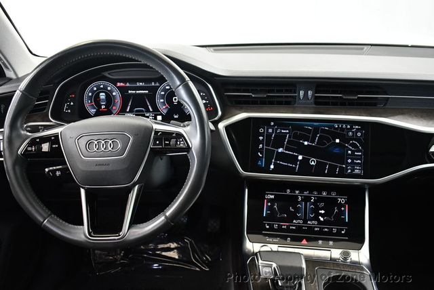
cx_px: 217
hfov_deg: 53.1
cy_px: 145
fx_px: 434
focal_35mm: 36
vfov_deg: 36.9
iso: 3200
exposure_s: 1/100
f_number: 3.5
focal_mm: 18
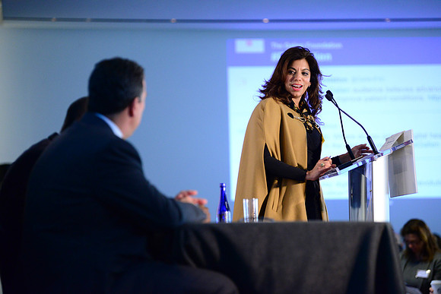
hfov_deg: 15.2
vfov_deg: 10.2
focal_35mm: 135
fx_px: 1654
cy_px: 147
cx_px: 220
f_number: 2.8
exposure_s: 1/200
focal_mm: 135
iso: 4000
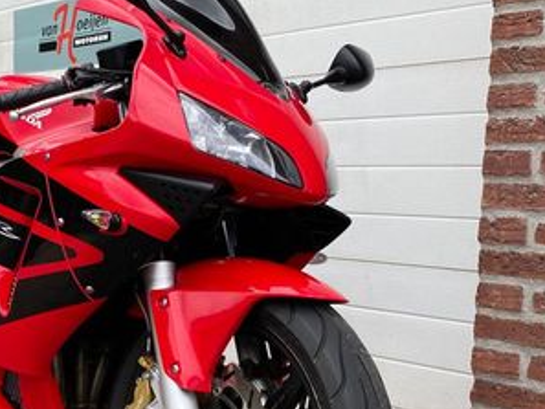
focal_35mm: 56
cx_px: 138
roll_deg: -1.2
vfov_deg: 26.0
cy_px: 275
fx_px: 882
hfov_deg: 33.7
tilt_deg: -6.8
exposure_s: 1/487
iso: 32
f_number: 1.8
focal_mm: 4.25
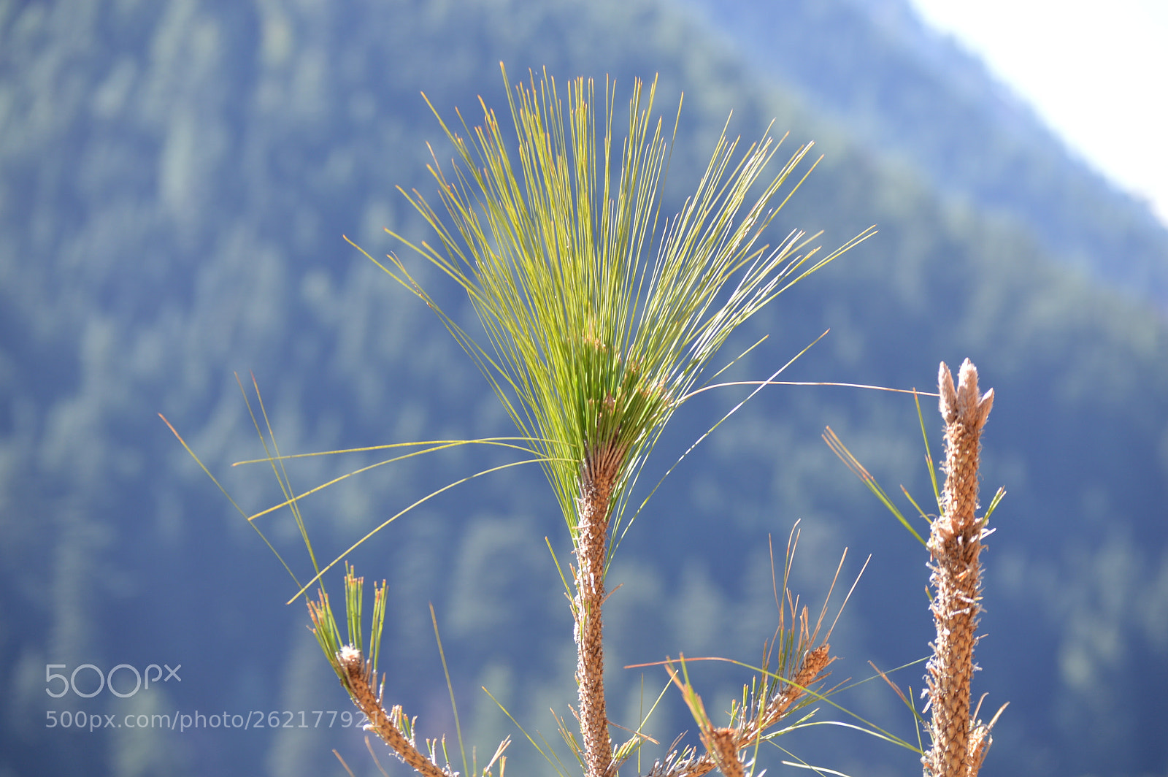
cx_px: 584
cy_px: 388
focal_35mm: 142
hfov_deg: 14.4
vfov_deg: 9.6
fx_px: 4619
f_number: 5.6
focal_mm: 95
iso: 110
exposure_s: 1/125
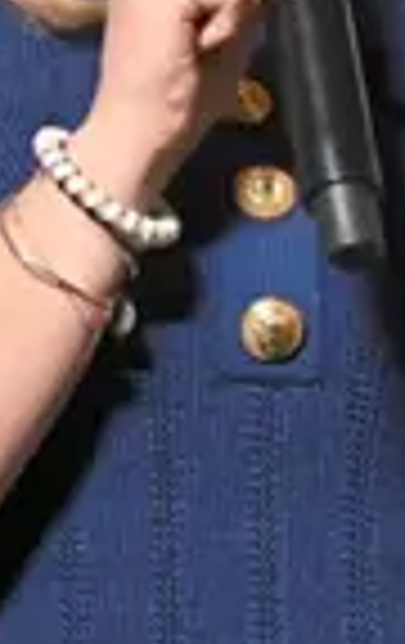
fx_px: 11334
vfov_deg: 3.2
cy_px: -72
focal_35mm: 645
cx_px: 468
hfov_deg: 2.0
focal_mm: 110
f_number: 2.8
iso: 1000
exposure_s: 1/400
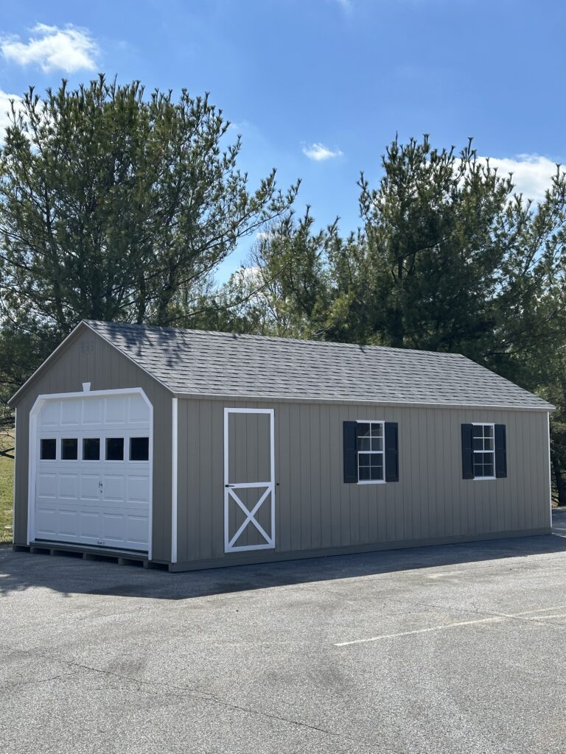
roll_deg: +1.0
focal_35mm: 48
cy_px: 377
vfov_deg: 39.7
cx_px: 283
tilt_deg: +0.5
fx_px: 1046
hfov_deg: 30.3
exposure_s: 1/4566
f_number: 1.78
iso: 64
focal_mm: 6.86
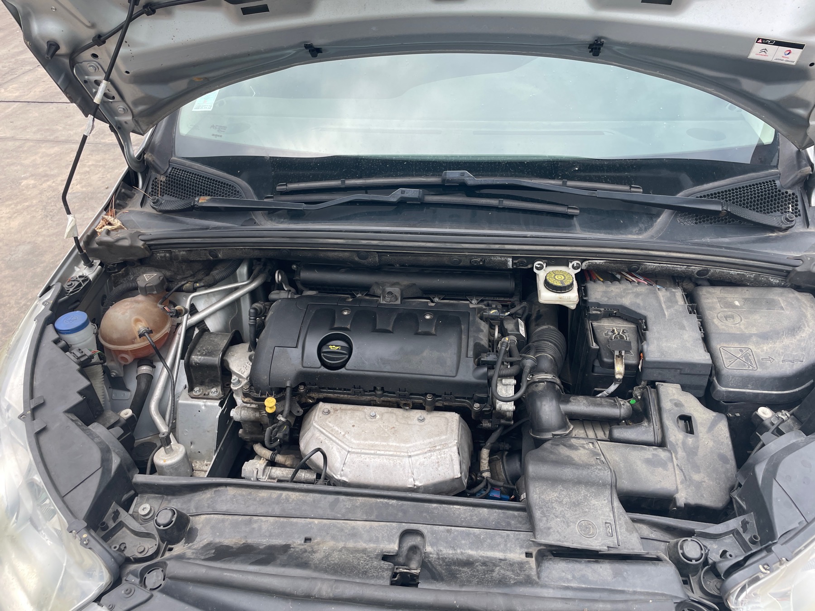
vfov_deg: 53.1
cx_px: 408
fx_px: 612
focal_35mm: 26
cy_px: 306
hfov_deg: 67.3
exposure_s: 1/831
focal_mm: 4.2
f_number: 1.6
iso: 32
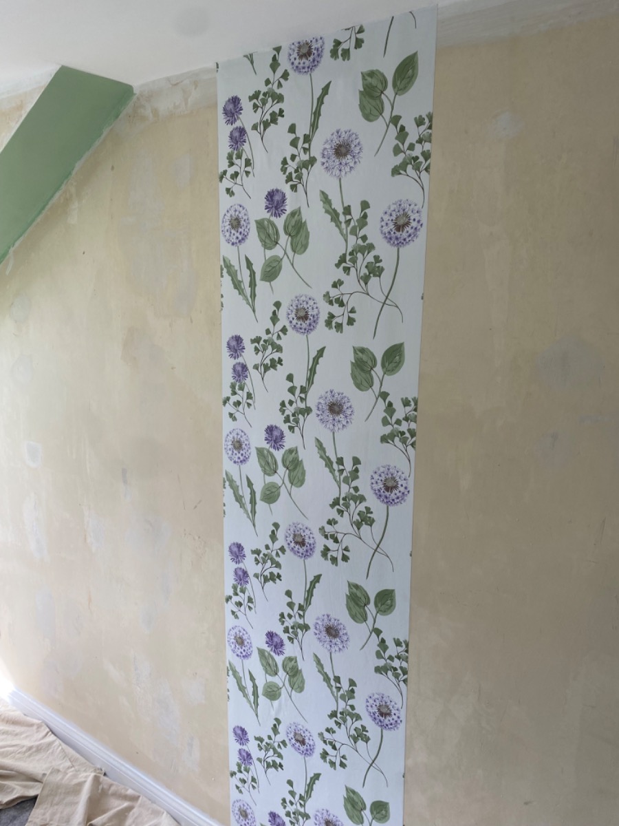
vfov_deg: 67.3
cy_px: 413
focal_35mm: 26
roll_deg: -0.9
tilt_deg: -11.6
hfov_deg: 53.1
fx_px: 620
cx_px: 310
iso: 32
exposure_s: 1/122
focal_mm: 4.25
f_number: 1.8
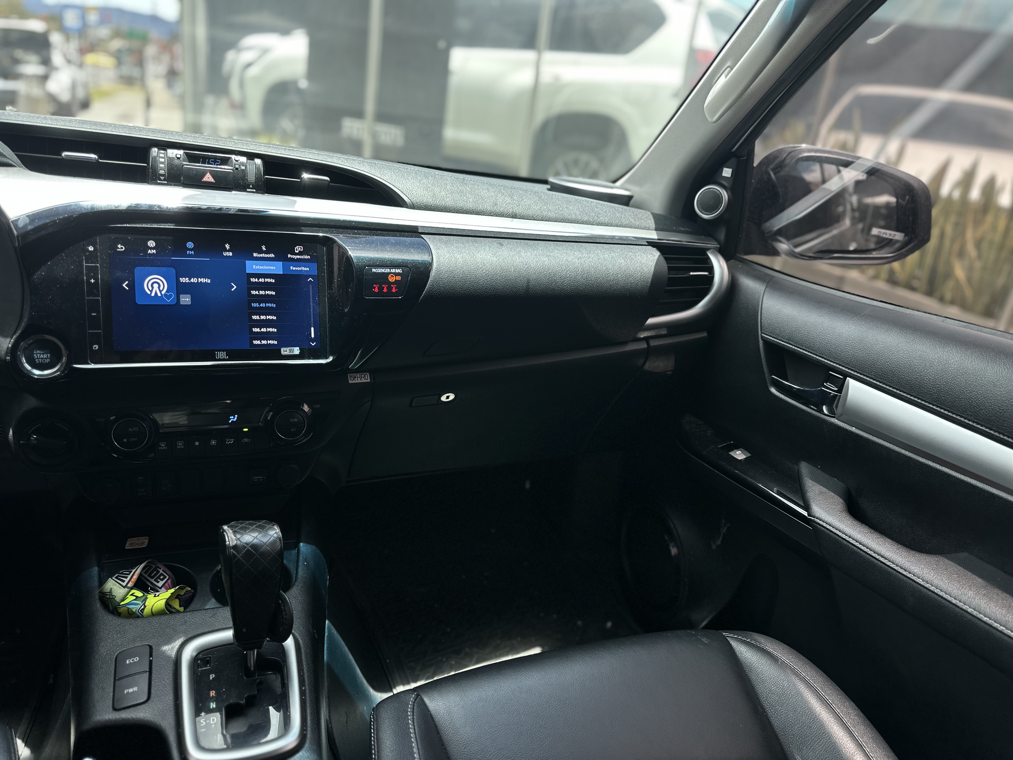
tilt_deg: -20.2
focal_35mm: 24
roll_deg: -9.0
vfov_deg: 56.8
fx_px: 702
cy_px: 380
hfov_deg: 71.6
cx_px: 506
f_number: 1.78
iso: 64
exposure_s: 1/171
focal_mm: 6.86
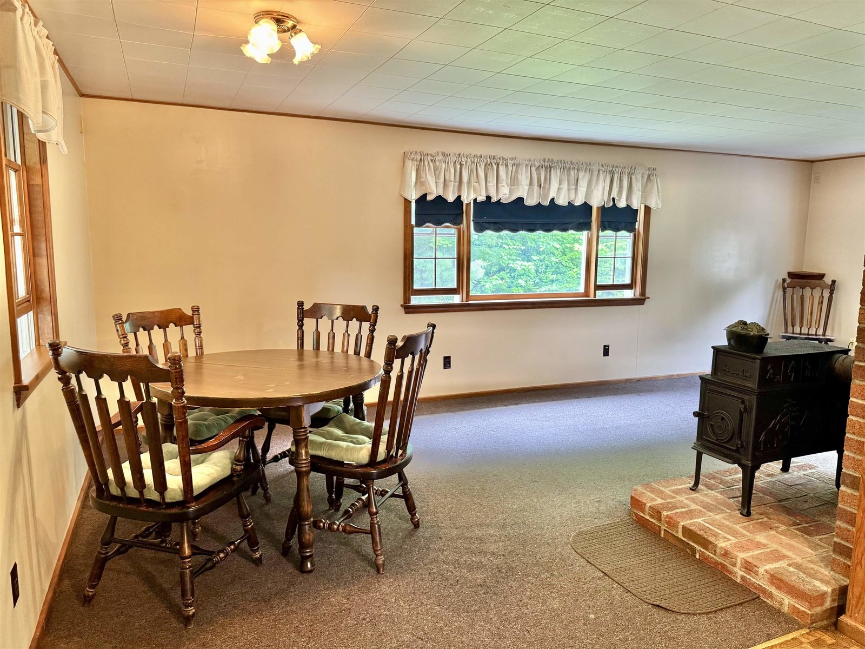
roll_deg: -0.4
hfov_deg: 71.6
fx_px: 600
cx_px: 432
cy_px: 324
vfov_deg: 56.8
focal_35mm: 24
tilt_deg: -8.1
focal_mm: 6.76
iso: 320
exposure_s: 1/60
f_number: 1.78
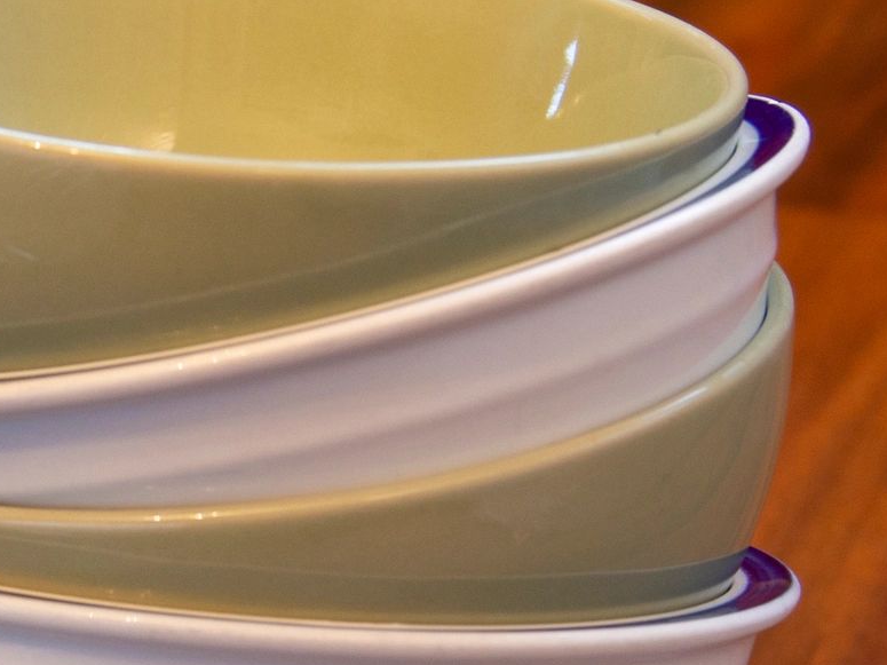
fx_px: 4099
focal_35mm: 160
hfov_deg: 12.1
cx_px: -189
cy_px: 747
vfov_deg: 9.2
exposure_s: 1/5
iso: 400
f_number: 4
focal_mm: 31
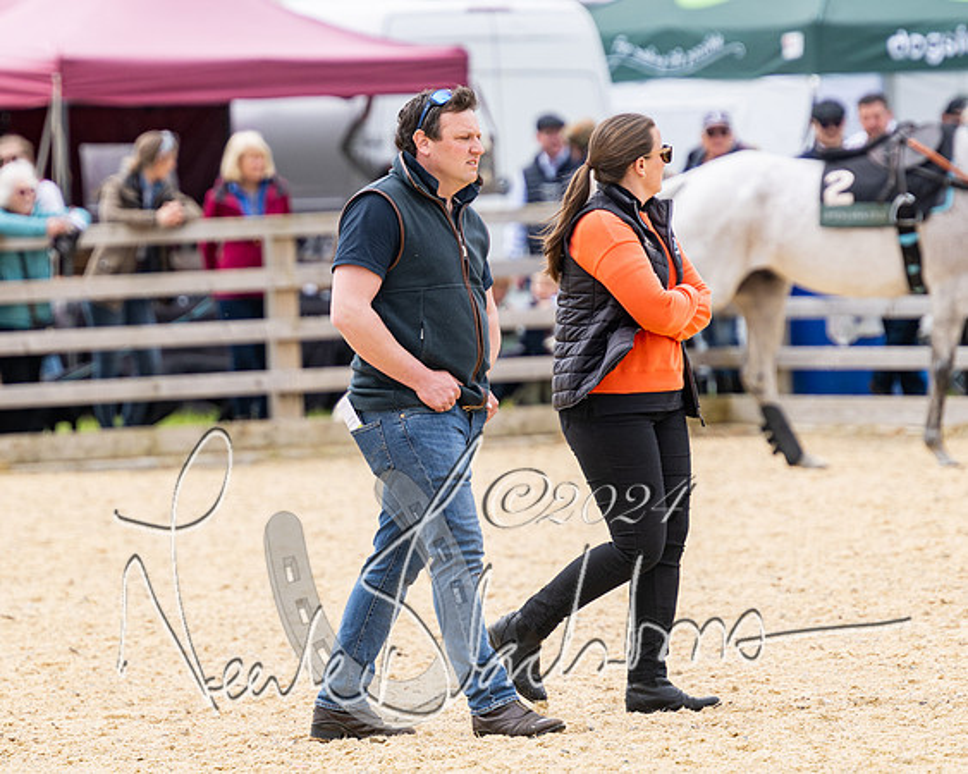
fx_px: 12133
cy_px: 312
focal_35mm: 424
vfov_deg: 3.7
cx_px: 390
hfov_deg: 4.6
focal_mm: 210
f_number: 4
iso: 100
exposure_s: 1/1000
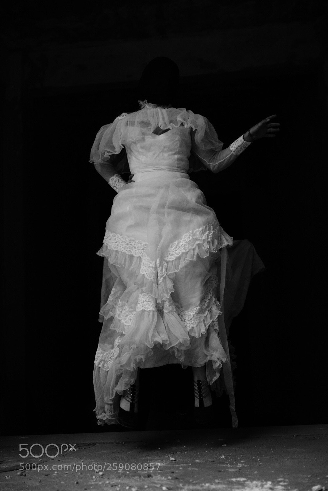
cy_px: 246
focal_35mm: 50
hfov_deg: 27.0
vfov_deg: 39.6
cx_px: 164
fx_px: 682
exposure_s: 1/1600
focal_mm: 50
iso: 6400
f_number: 2.8
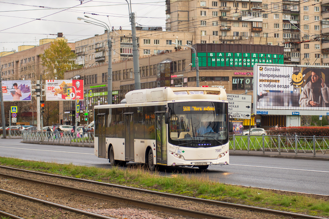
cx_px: 164
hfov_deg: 25.4
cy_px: 110
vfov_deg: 17.1
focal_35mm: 80
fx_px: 731
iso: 200
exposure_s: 1/800
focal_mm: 80
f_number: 4.5
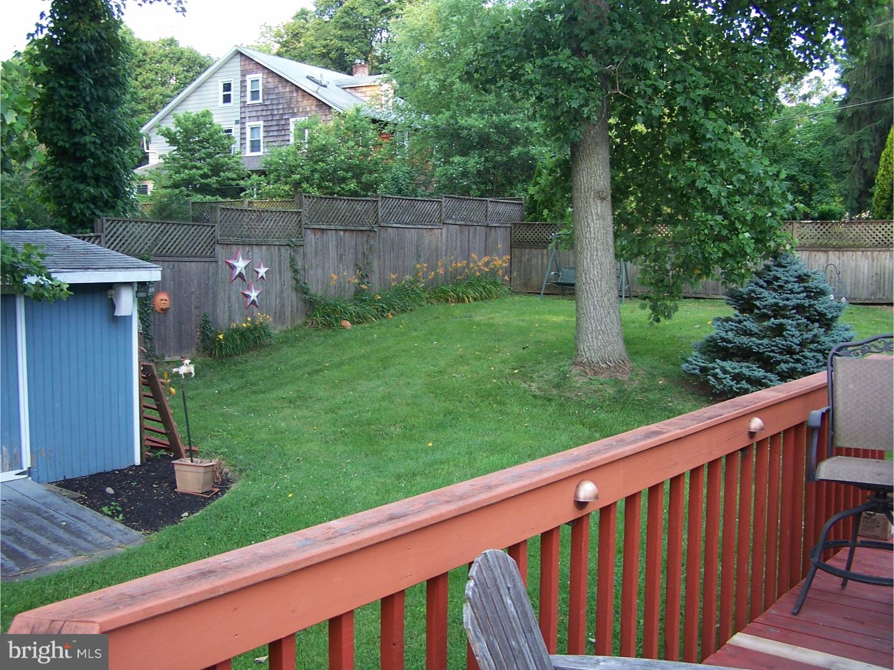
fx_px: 981
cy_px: 335
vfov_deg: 37.7
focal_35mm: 38
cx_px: 447
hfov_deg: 49.0
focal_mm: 6.3
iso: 80
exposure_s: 1/60
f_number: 2.8
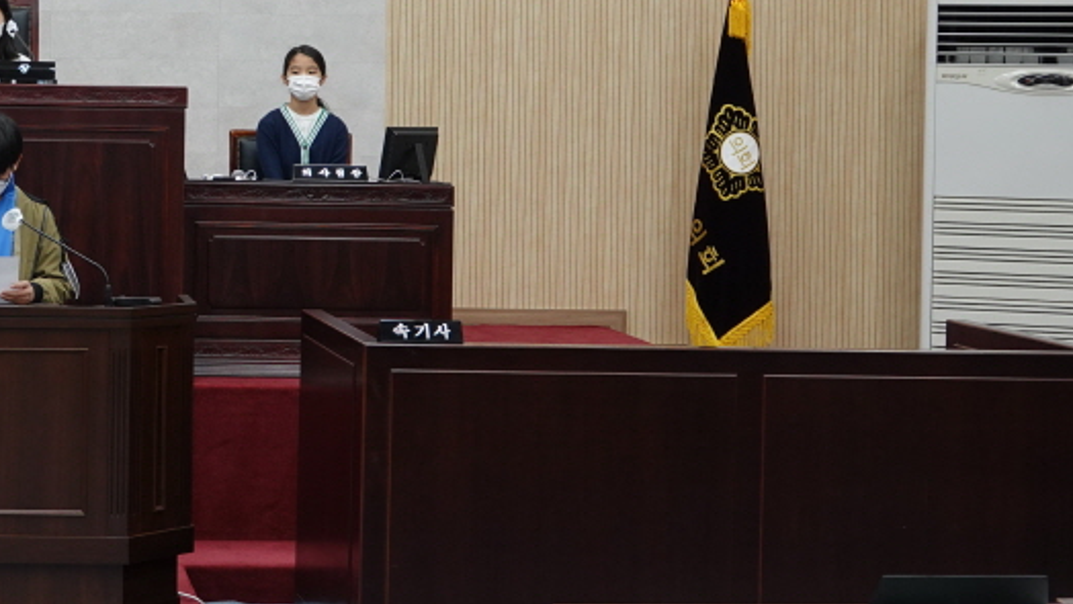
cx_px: 51
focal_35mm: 92
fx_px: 2618
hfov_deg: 22.4
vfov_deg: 13.1
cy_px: 113
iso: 250
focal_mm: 16.92
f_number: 3.2
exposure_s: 1/50
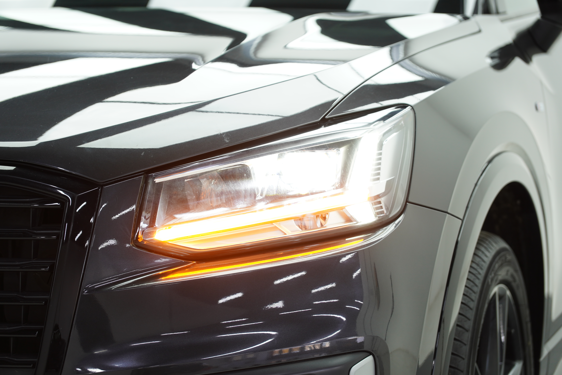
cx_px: 281
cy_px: 188
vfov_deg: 13.0
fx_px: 1639
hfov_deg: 19.5
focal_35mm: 105
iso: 160
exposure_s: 1/80
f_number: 2.8
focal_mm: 70
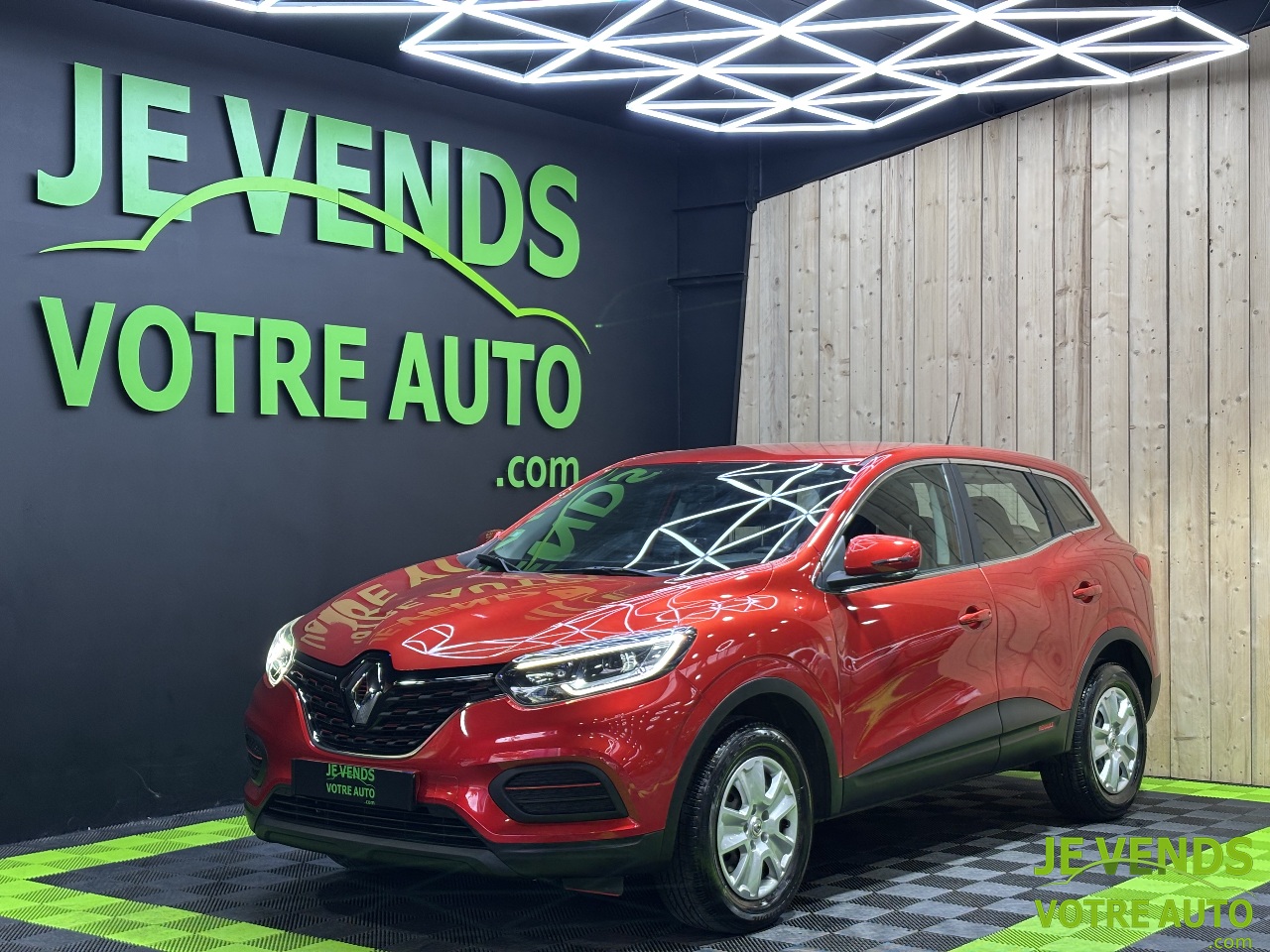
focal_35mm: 52
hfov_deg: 36.8
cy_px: 476
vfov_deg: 28.0
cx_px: 635
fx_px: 1908
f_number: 1.6
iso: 40
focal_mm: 5.96
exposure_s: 1/50
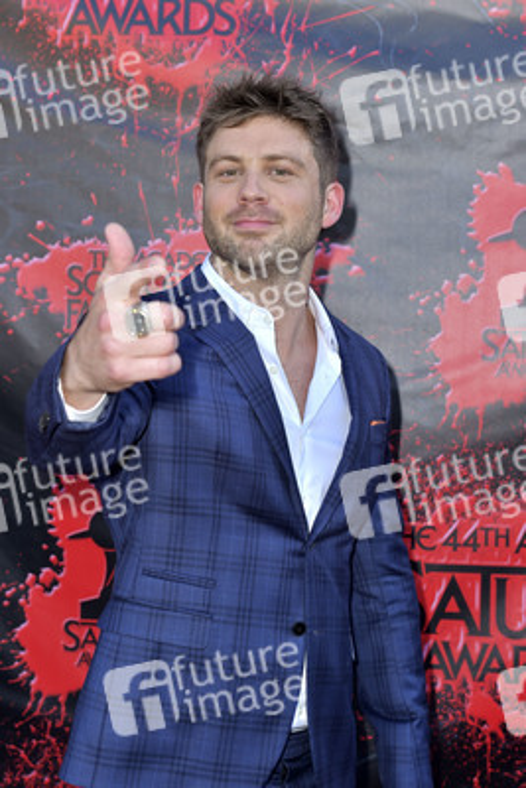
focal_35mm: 70
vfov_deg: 28.8
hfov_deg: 19.5
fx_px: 1533
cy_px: 394
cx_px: 263
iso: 250
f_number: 6.3
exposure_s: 1/250
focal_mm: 70
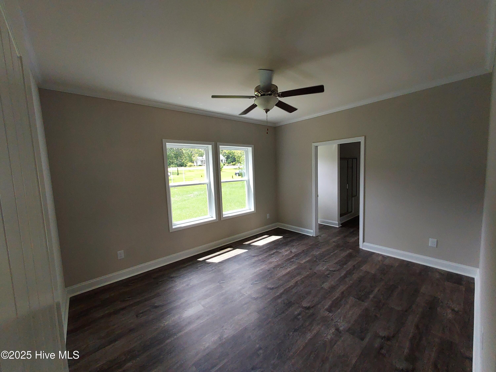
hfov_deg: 106.2
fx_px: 186
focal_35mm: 13
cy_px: 186
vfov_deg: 89.9
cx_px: 248
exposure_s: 1/158
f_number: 2.2
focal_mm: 1.42
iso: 50
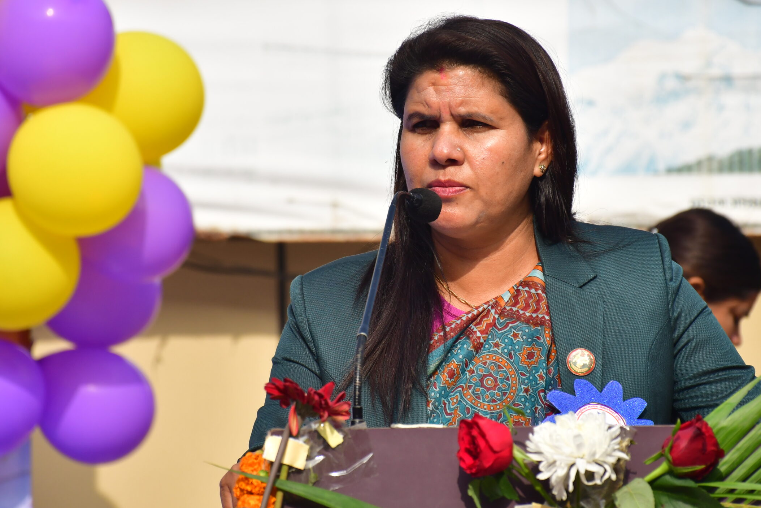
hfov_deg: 8.1
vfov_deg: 5.4
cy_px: 239
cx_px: 434
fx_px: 5391
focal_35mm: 255
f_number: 5.6
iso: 400
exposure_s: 1/1600
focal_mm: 140
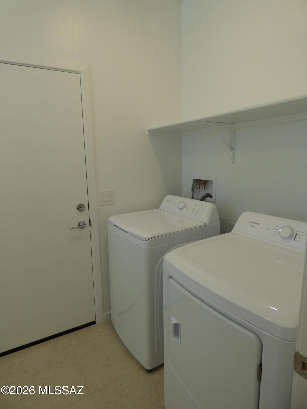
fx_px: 236
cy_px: 204
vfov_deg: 81.7
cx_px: 154
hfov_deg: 66.0
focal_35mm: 20
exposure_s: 1/60
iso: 100
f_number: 2.8
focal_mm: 3.58
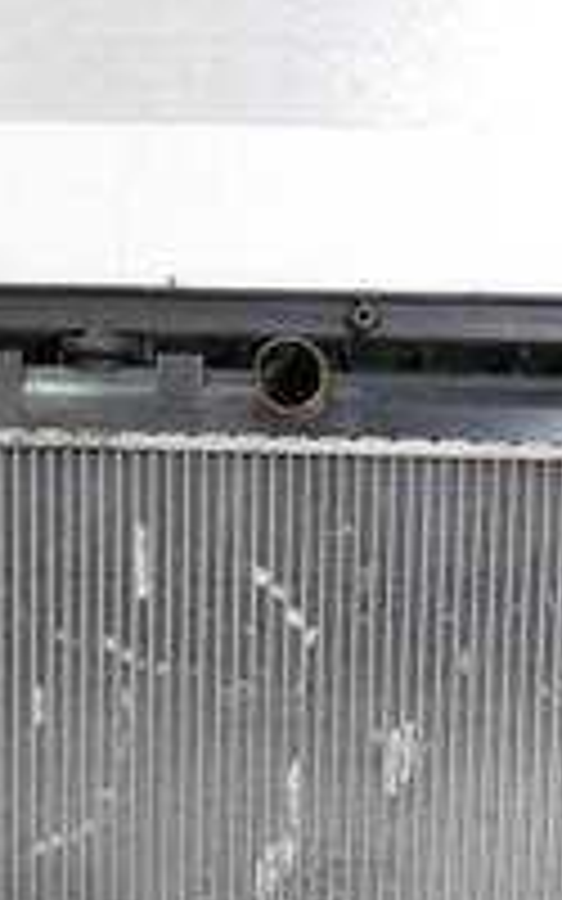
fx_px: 1495
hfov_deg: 21.3
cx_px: 319
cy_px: 801
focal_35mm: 61
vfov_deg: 31.9
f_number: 3.5
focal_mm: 12
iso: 1000
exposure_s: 1/60
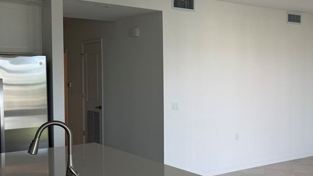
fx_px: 398
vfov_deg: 24.9
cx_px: 229
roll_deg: +0.2
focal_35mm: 48
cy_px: 87
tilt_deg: -1.3
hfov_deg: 41.8
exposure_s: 1/145
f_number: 1.78
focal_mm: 6.76
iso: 50
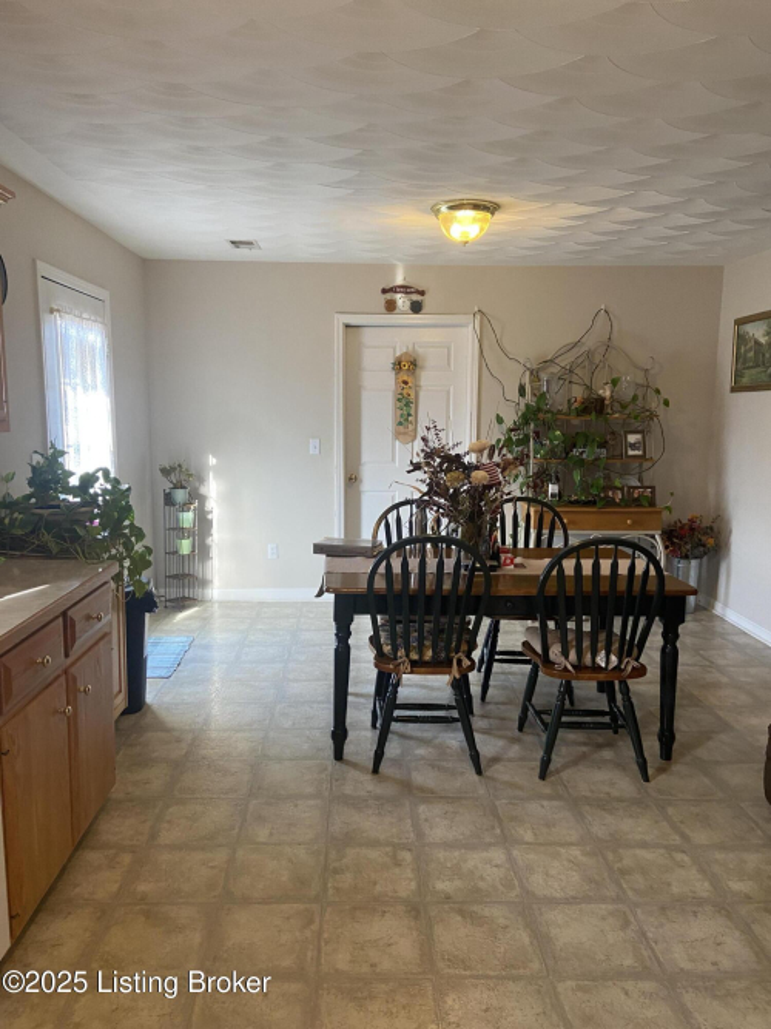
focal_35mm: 26
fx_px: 772
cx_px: 386
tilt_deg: -6.8
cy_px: 514
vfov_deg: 67.3
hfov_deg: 53.0
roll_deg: -0.6
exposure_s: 1/60
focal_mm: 4.25
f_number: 1.8
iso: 125
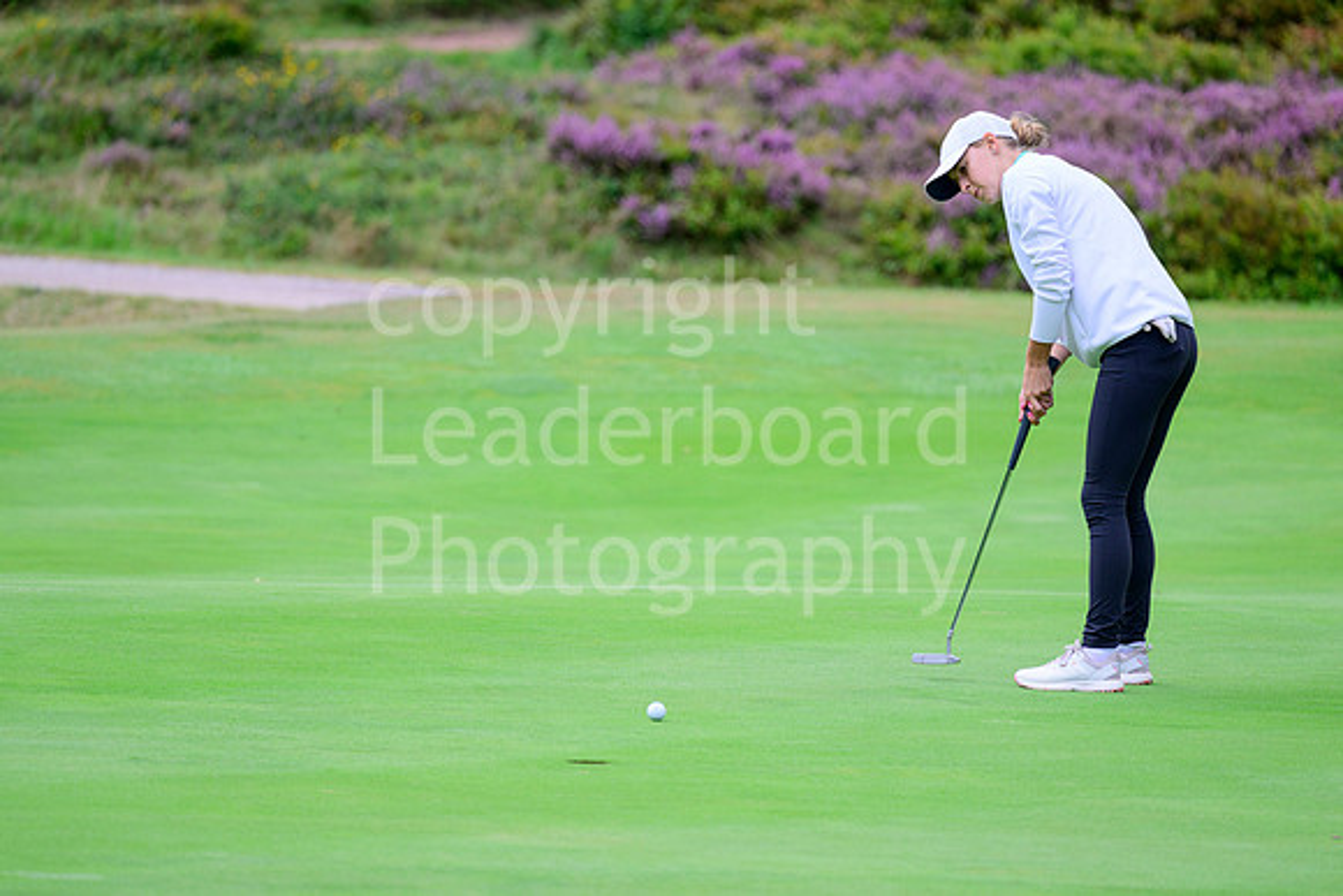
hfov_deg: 5.2
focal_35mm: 400
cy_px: 448
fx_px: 14925
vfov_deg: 3.4
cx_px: 672
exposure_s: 1/1250
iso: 800
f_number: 6.3
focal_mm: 400
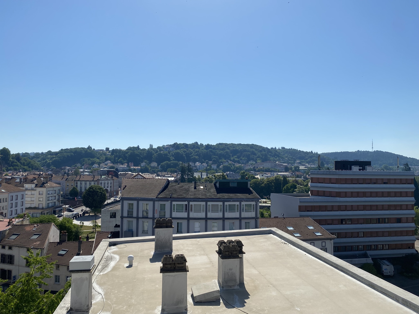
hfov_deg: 67.3
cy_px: 157
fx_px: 315
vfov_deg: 53.1
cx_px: 210
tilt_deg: +1.1
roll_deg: -1.0
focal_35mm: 26
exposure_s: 1/5747
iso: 32
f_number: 1.8
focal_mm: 4.25
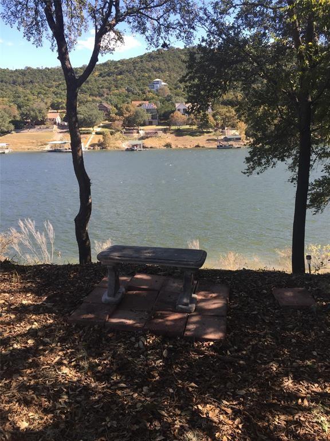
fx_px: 369
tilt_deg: -11.8
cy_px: 220
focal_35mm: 29
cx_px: 165
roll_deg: +0.0
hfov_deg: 48.2
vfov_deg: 61.7
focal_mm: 4.15
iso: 32
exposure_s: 1/507
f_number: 2.2
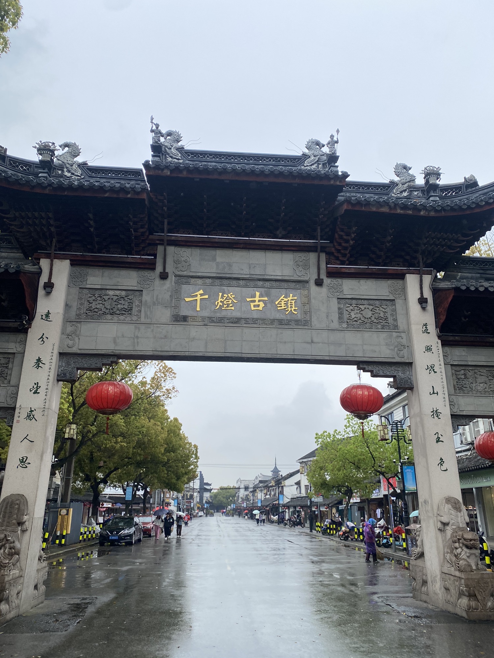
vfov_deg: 67.3
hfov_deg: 53.1
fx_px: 495
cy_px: 329
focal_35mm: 26
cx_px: 247
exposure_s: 1/1585
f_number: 1.8
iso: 32
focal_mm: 4.25
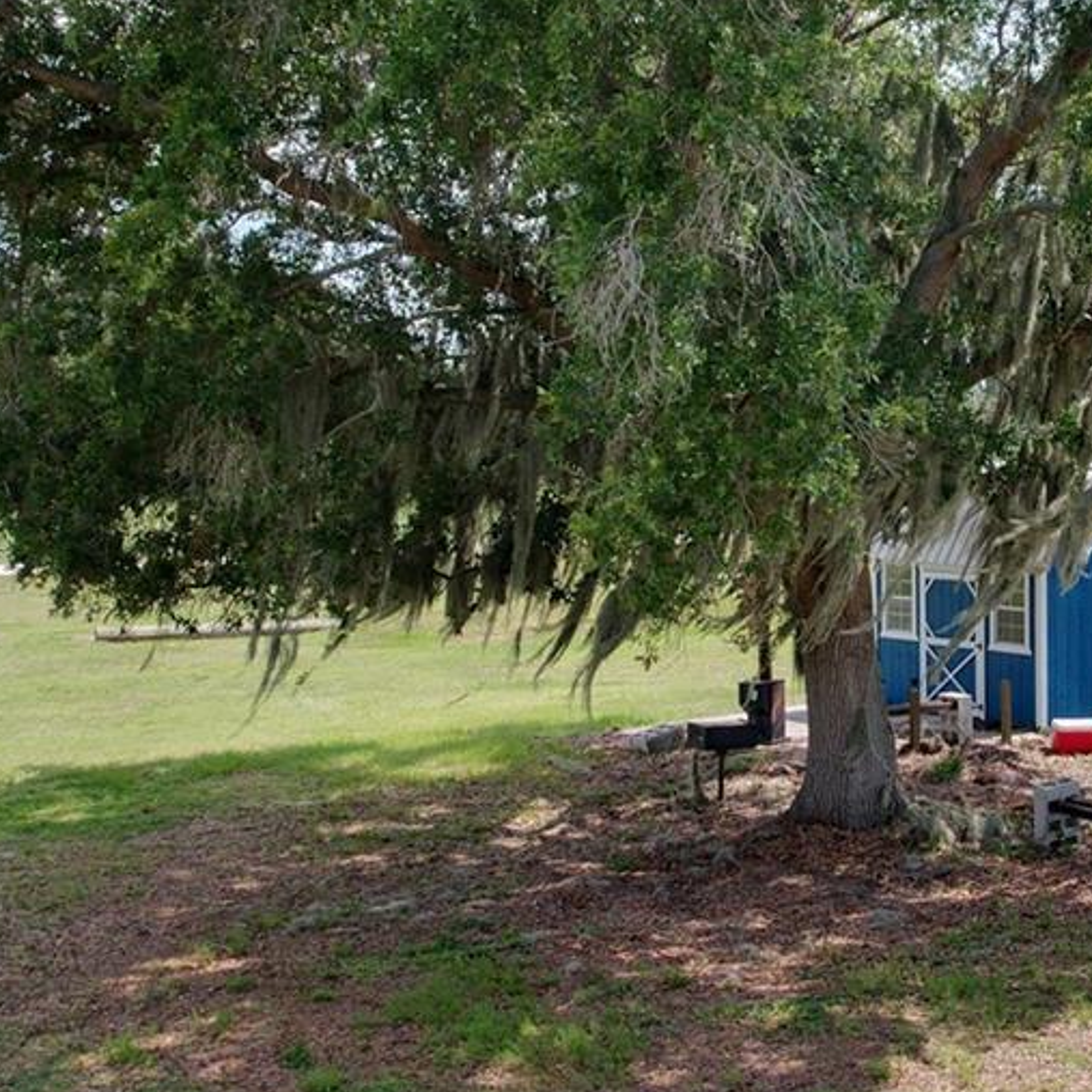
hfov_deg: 28.4
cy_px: 437
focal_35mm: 59
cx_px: 881
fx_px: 2106
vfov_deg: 29.0
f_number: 2.8
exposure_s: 1/500
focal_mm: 8.38
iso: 100
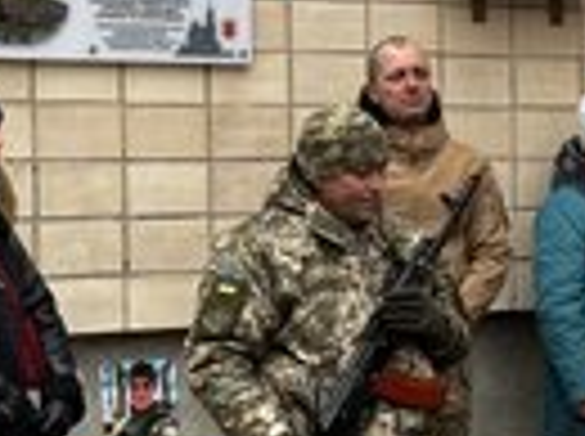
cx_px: 472
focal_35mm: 148
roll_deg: +0.3
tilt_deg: +0.3
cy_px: 166
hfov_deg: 13.3
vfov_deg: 10.0
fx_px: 2497
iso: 80
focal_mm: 6.86
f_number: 1.78
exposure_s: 1/102
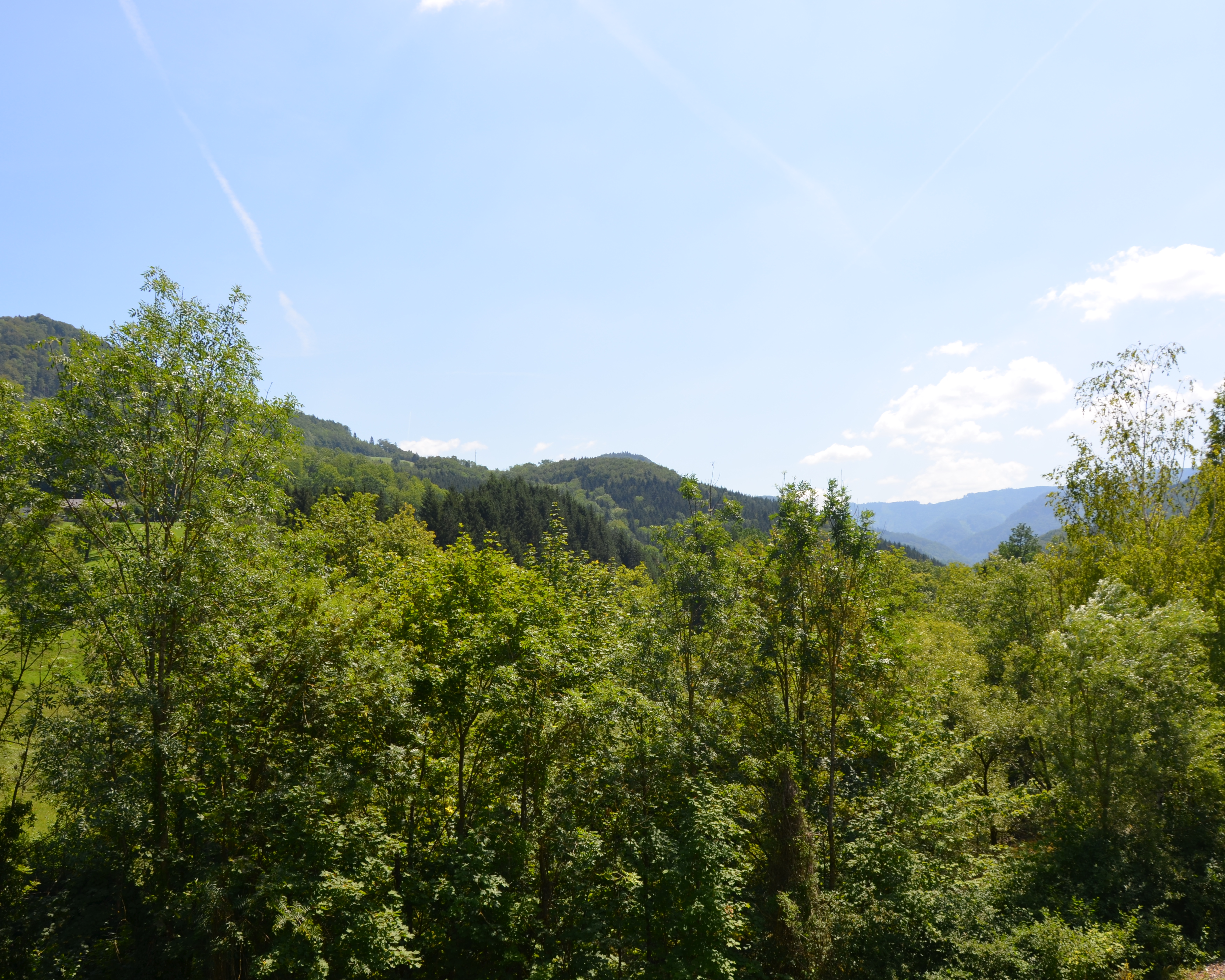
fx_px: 1124
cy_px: 495
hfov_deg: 57.2
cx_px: 617
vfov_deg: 47.1
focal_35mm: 31
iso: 100
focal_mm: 18
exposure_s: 1/200
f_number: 8
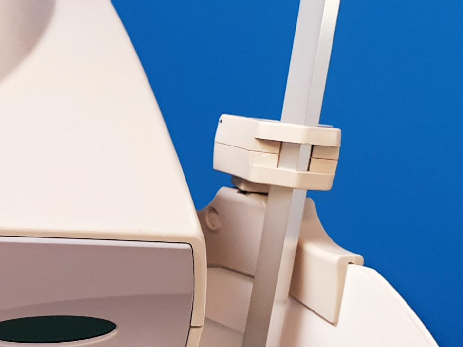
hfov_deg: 24.8
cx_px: -111
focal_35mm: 70
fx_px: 936
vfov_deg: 20.9
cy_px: 241
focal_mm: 4.3
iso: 160
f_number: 2.4
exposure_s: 1/50
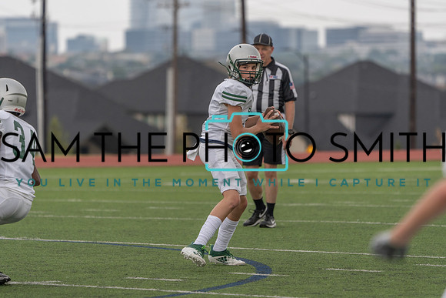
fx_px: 3986
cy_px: 149
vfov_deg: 4.3
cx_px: 223
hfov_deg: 6.4
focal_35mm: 322
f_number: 5.6
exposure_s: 1/1000
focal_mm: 309
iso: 800
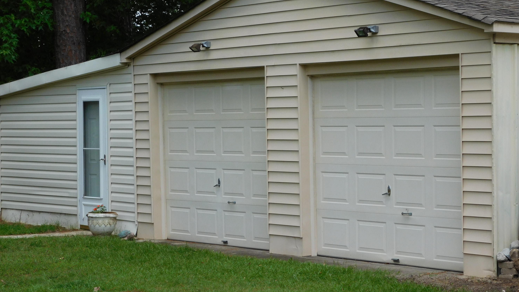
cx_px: 260
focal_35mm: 100
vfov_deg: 12.1
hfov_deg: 21.4
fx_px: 1376
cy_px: 122
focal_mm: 16.1
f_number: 4.5
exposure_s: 1/400
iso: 125
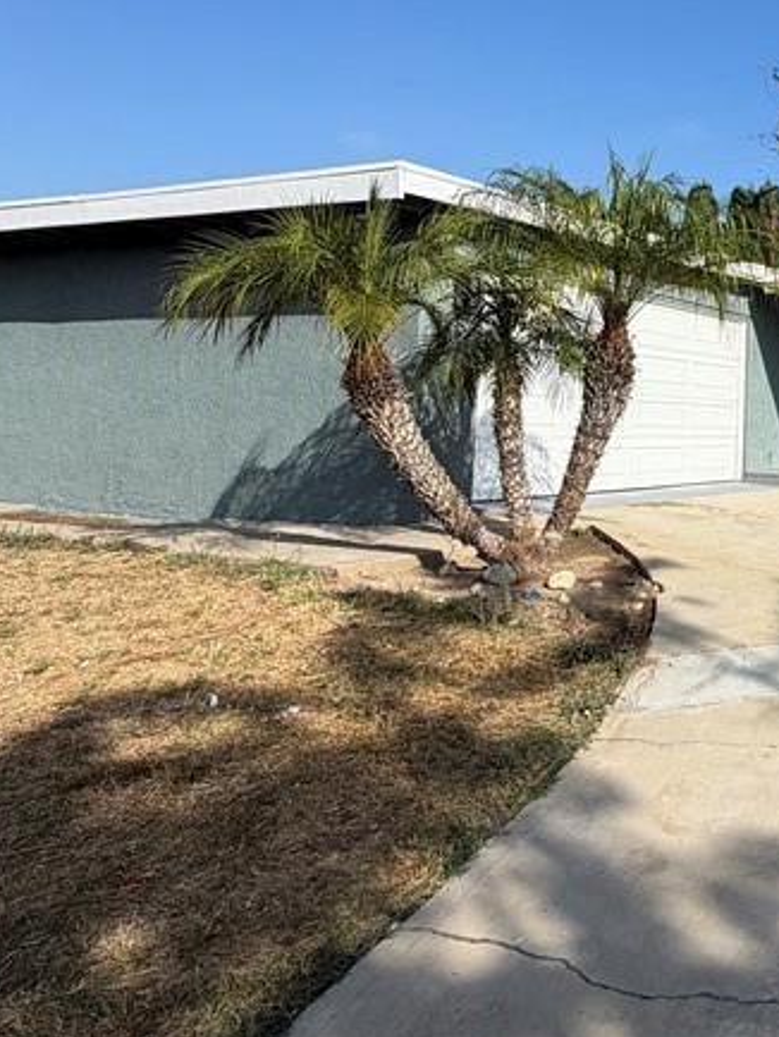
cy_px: 342
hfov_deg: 35.5
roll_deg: -1.5
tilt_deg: +5.7
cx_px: 891
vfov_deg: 54.2
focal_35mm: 33
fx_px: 989
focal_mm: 2.22
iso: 20
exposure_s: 1/820
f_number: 2.2
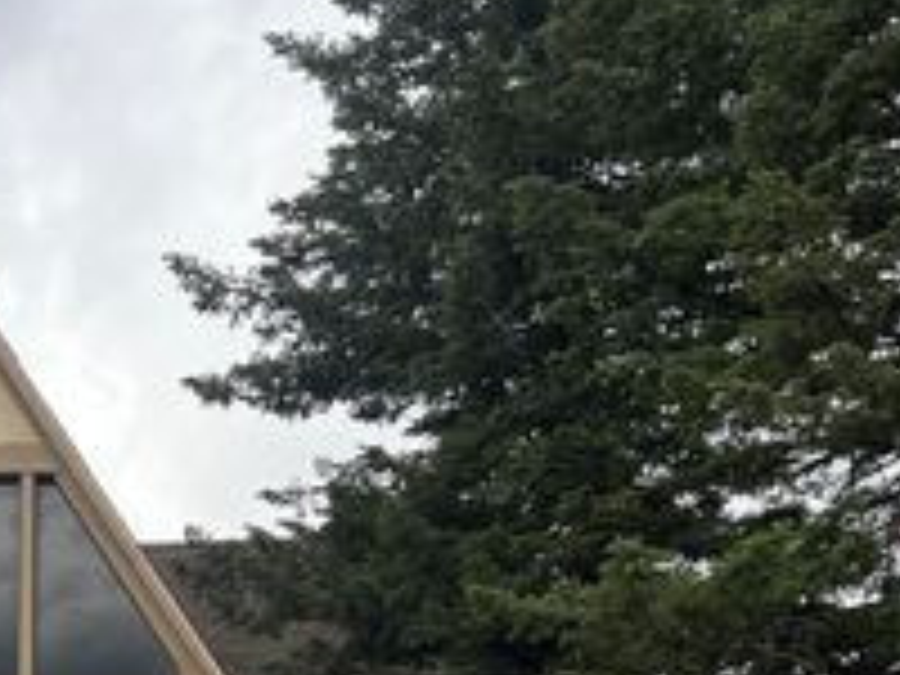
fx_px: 1690
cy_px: 785
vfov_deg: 21.2
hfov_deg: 28.9
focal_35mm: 65
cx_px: 126
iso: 50
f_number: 1.5
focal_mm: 5.7
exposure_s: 1/2841
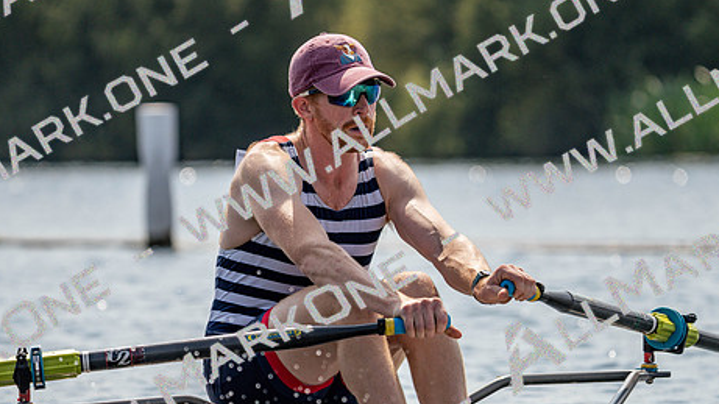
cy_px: 247
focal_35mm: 372
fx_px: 7090
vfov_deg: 3.3
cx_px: 371
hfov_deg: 5.8
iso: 160
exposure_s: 1/1600
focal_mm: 282
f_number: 5.6
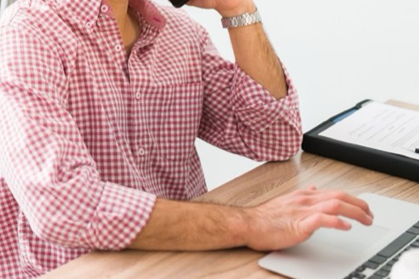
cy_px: 5
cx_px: -3
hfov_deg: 21.4
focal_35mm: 92
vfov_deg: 14.6
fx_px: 1071
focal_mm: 35
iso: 250
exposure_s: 1/200
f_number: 1.8
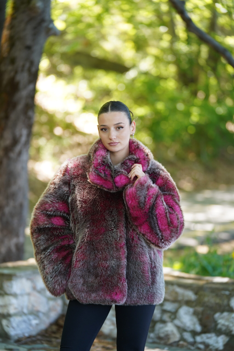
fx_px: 1160
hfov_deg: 11.5
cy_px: 176
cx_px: 117
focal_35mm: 119
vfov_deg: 17.2
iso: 500
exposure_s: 1/320
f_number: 2.8
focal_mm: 119
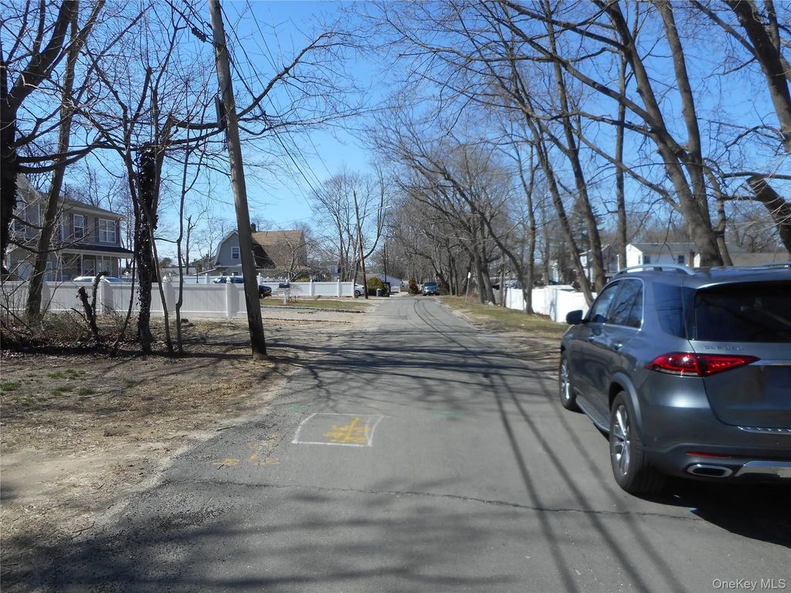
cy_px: 296
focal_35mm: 25
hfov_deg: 69.4
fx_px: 571
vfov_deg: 54.9
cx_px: 396
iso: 80
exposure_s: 1/640
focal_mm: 4.5
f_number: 3.7
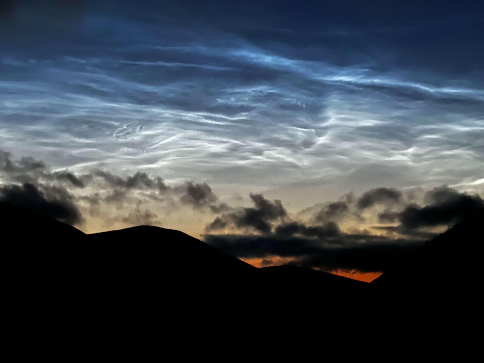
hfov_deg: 25.3
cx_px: 242
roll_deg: +0.1
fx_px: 1077
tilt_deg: +6.4
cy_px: 182
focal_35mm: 77
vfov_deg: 19.1
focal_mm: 9
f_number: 2.8
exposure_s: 1/2
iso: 500
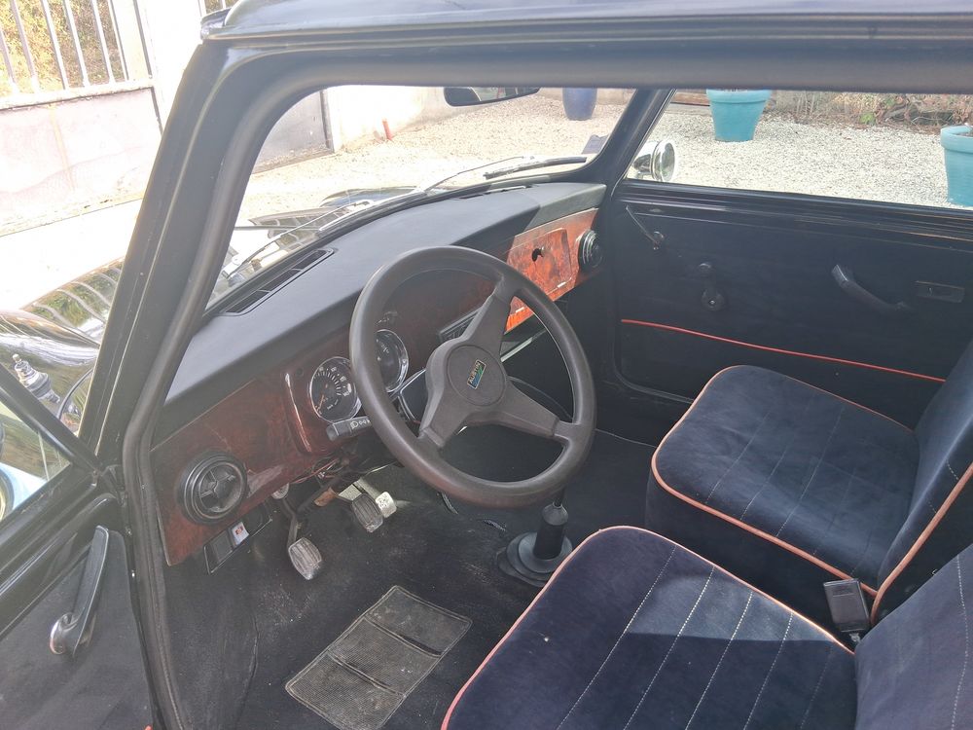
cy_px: 365
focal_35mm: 26
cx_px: 486
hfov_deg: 67.3
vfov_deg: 53.1
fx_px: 731
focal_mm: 3.98
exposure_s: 1/120
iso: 40
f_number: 1.8
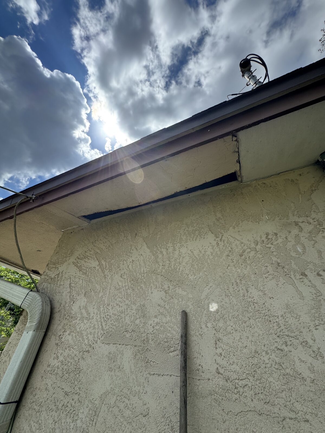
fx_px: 175
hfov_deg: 85.7
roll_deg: +2.8
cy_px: 216
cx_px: 162
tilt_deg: +39.6
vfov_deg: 102.1
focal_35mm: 14
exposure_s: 1/1709
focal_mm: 2.22
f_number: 2.2
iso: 40
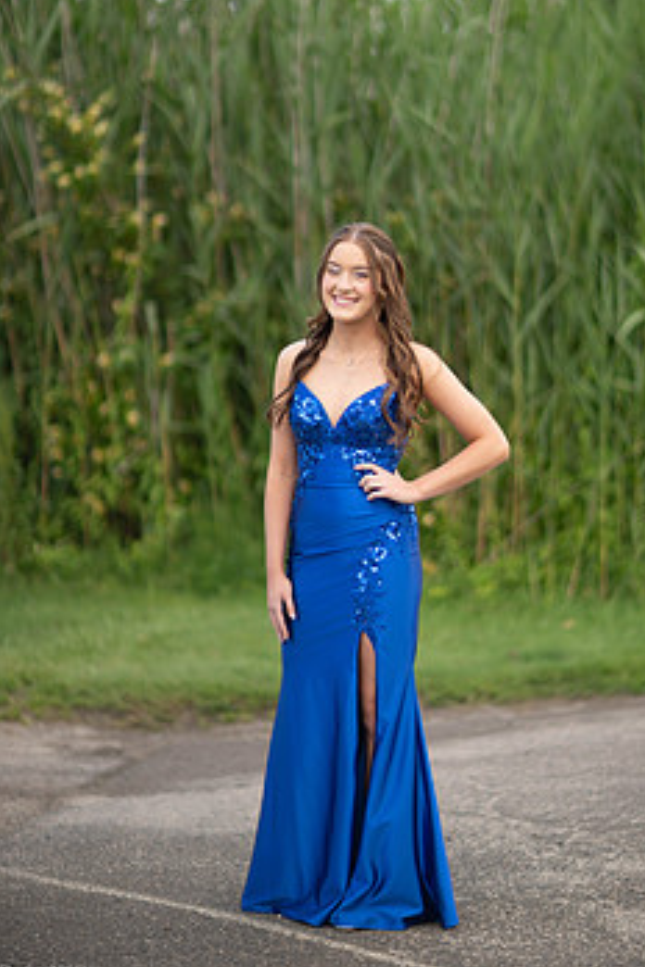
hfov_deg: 12.5
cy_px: 370
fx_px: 2956
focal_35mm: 110
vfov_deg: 18.6
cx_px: 364
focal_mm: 85
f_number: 1.3
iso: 100
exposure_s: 1/1600
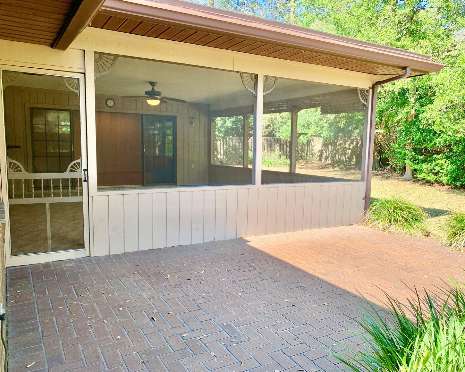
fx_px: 385
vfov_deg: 51.5
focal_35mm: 28
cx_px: 247
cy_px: 190
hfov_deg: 62.2
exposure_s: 1/238
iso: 25
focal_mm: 4.25
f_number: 1.8
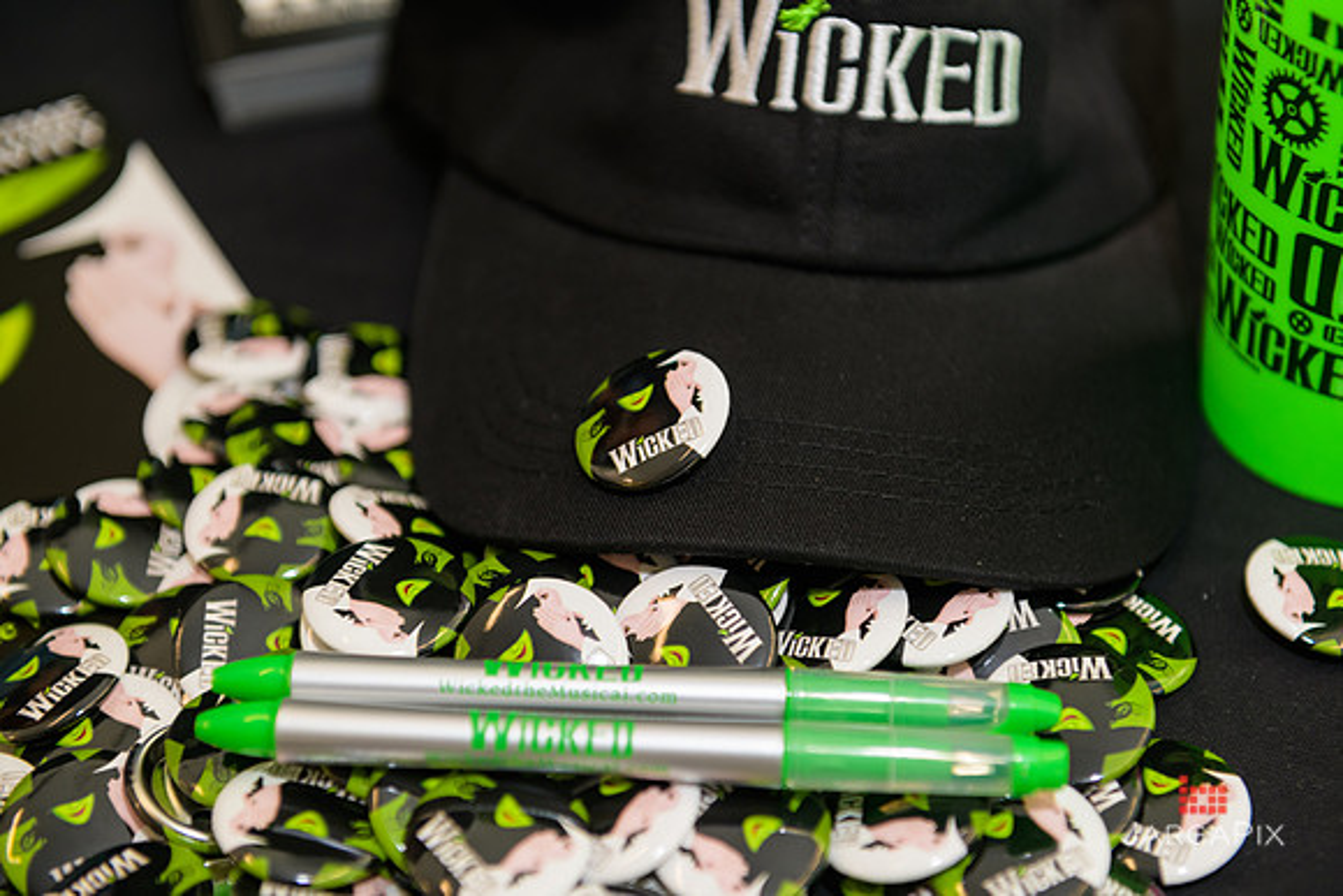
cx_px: 672
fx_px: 2239
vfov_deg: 22.6
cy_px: 448
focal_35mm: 60
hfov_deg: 33.4
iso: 400
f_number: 3.2
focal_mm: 60
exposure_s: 1/125
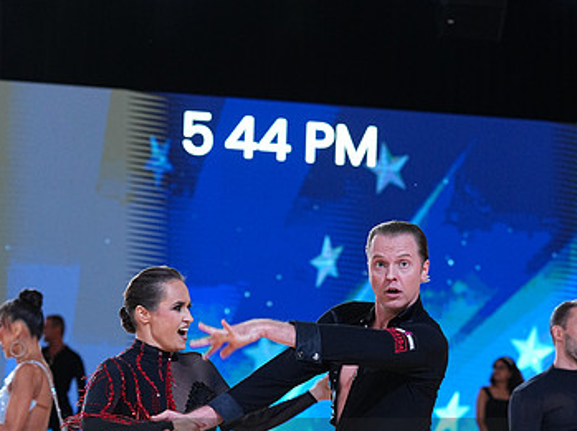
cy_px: 474
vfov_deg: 10.2
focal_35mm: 144
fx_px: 2398
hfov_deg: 13.7
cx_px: 287
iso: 1600
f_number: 4
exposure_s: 1/500
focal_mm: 90
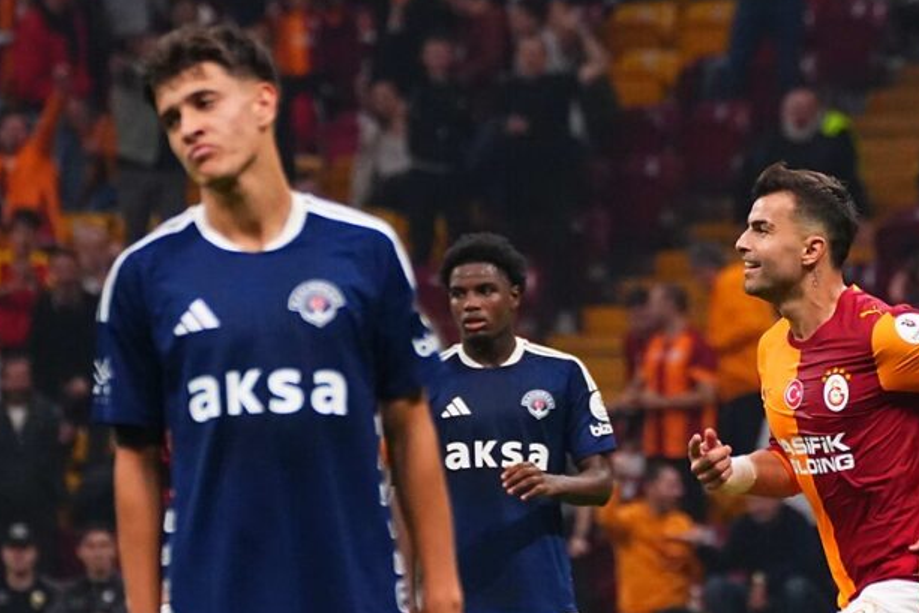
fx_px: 15983
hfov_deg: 3.3
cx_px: 649
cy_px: 395
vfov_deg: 2.2
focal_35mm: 626
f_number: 5.6
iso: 6400
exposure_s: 1/1250
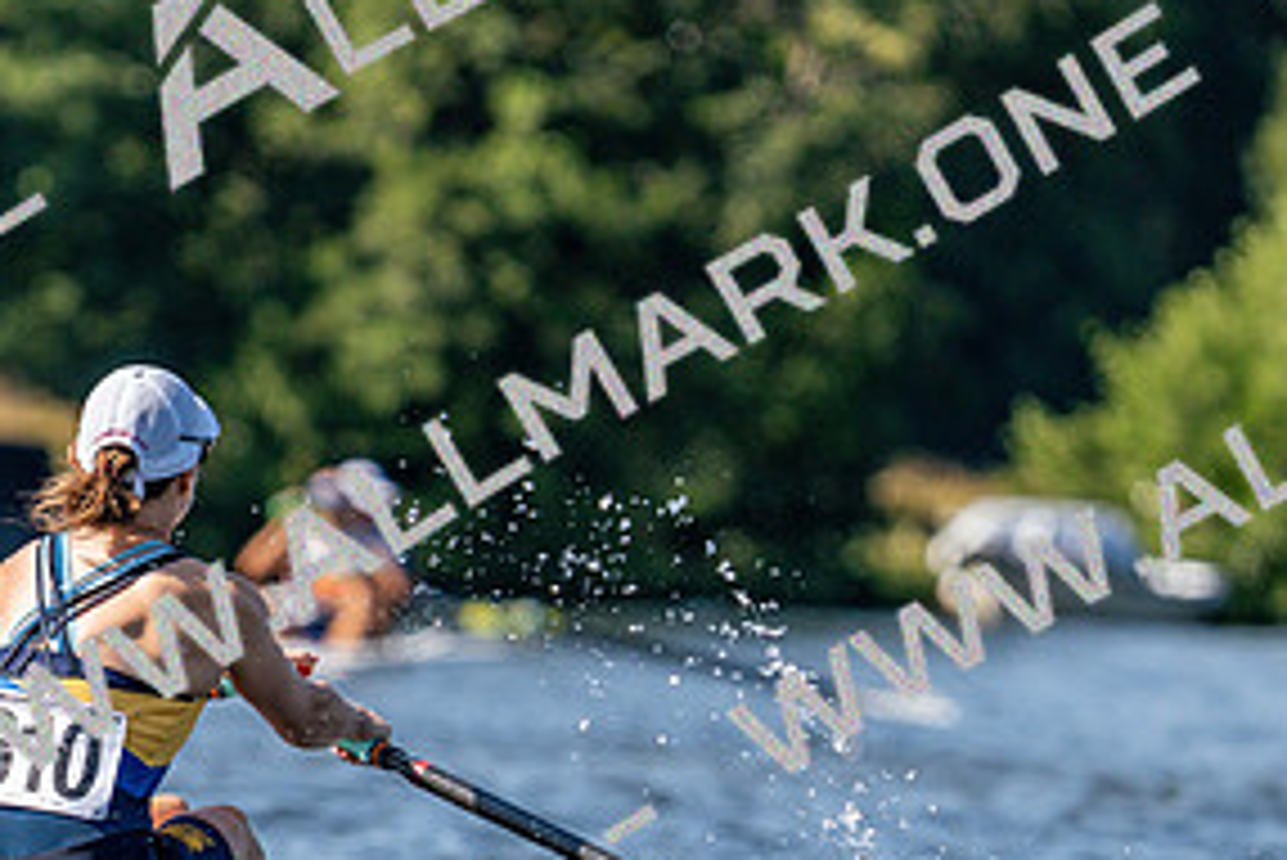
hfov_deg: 2.6
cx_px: 400
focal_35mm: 793
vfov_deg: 1.7
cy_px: 849
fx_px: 28363
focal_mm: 391
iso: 320
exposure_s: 1/1600
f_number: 6.3
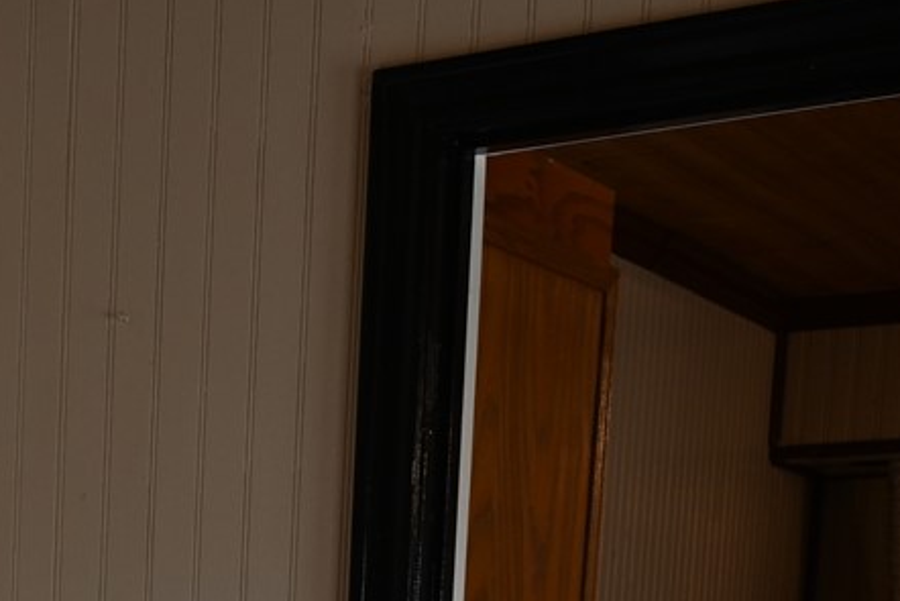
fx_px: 2951
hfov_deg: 15.0
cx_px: -735
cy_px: 1235
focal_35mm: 118
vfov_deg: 10.6
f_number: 4
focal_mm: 24
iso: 180
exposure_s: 1/25
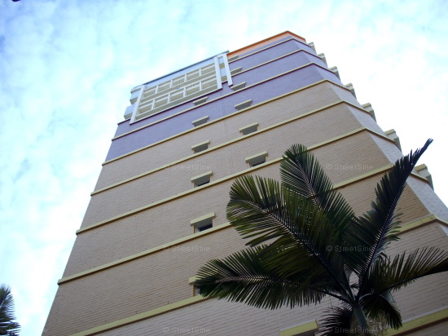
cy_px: 168
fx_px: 479
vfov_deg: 38.6
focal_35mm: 37
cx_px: 224
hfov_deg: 50.2
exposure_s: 1/200
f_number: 2.8
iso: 80
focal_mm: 6.2
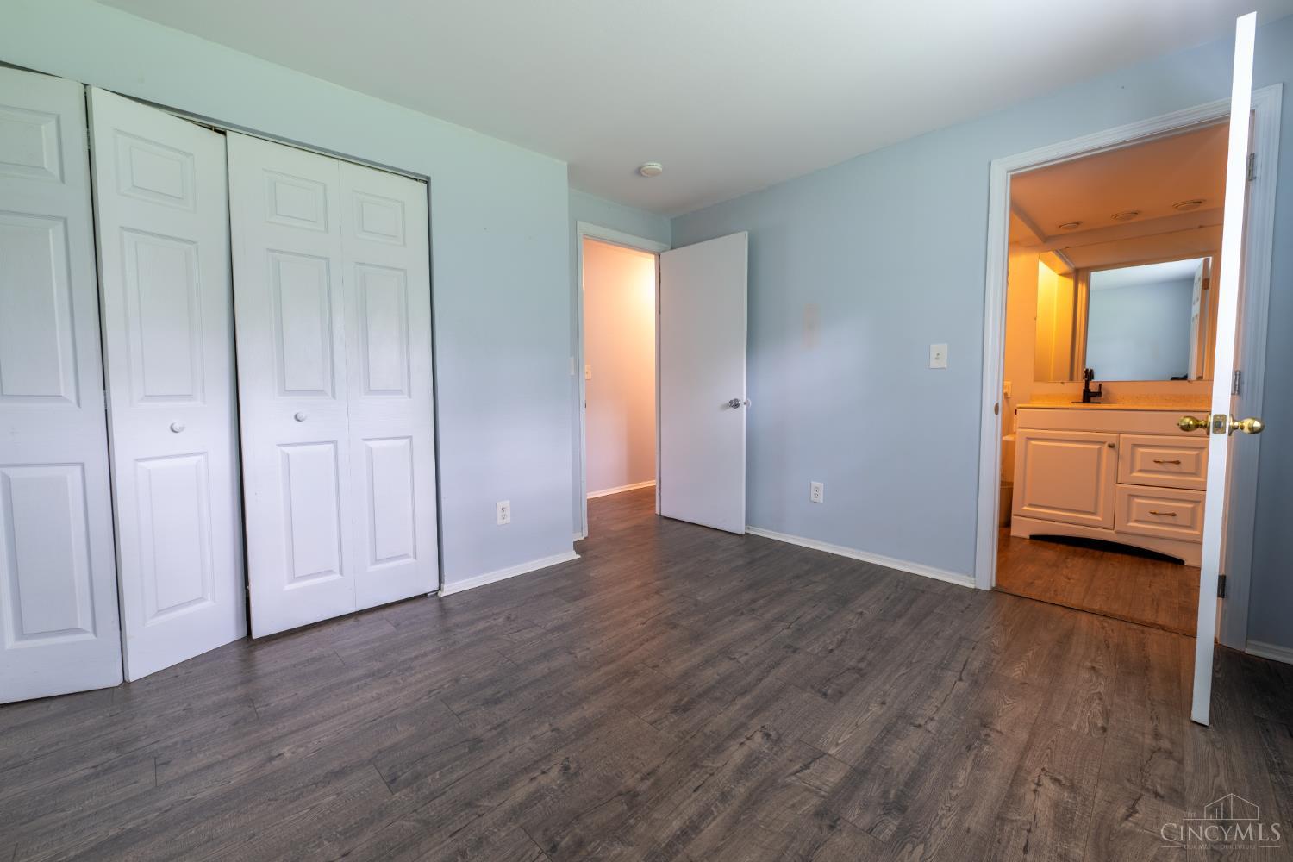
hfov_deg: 104.3
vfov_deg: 81.2
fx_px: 503
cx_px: 646
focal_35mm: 14
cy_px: 431
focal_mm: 14
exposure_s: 1/5
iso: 100
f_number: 8
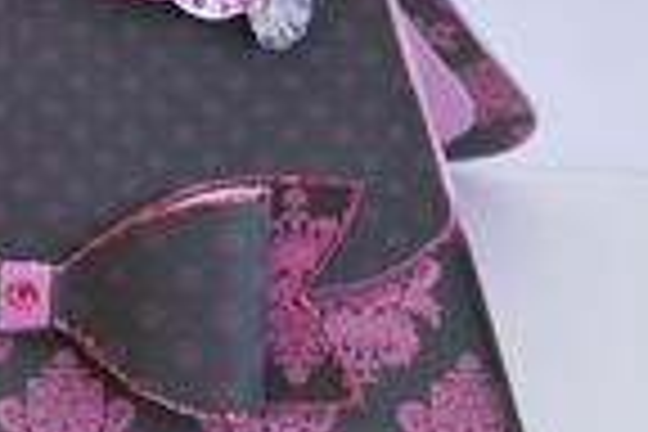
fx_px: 6310
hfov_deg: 5.9
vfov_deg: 3.9
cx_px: -9
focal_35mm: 351
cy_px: 153
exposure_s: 1/80
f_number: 10
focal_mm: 75
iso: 320
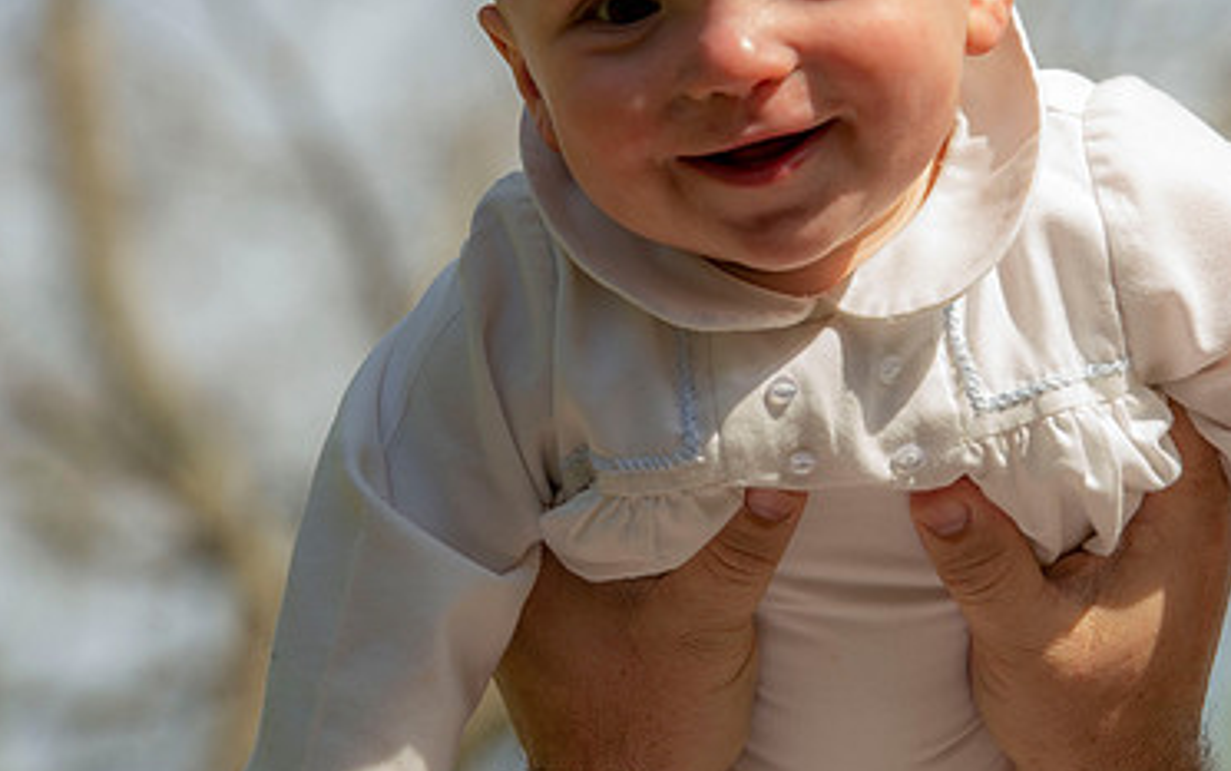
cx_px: 652
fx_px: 8258
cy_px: 288
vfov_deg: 5.3
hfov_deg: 8.5
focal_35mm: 246
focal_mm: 155
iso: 50
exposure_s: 1/250
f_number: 6.3
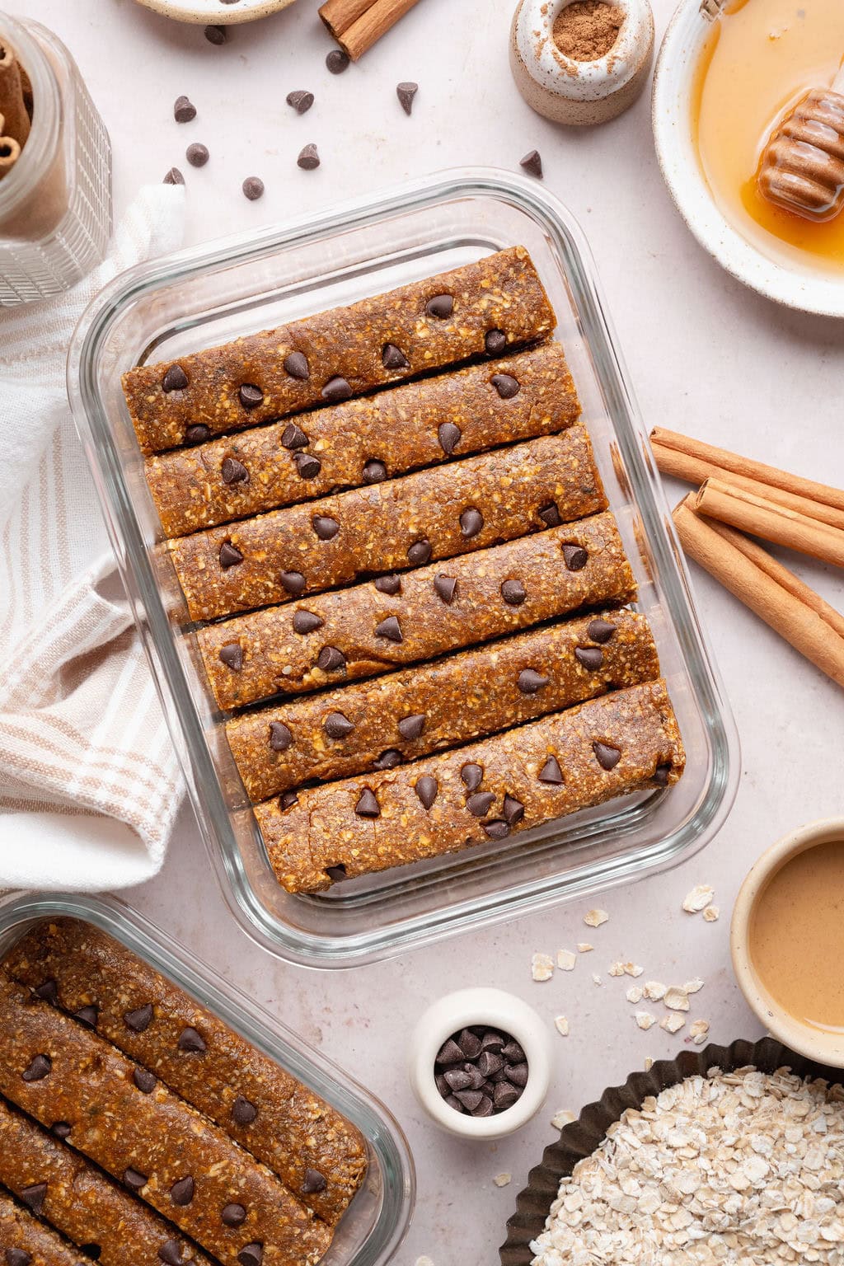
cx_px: 422
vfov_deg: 28.8
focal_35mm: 70
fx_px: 2461
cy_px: 633
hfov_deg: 19.5
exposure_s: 1/200
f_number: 11
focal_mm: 70
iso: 500
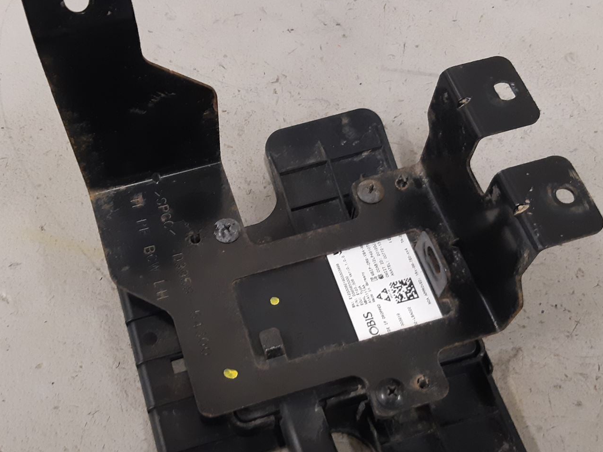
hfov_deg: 44.5
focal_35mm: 42
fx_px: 732
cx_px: 234
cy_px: 263
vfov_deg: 34.3
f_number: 1.7
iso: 200
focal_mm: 3.93
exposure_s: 1/50
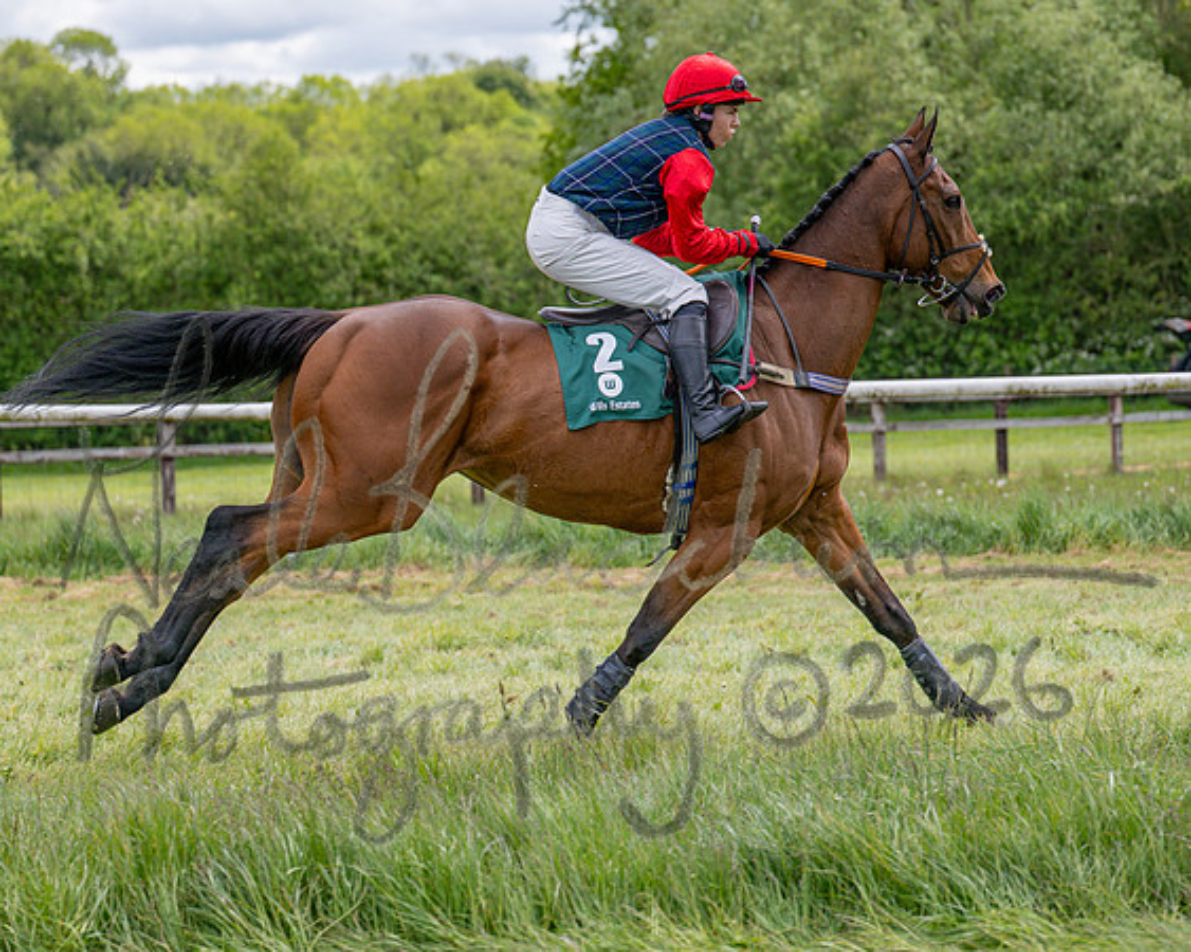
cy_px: 476
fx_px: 4169
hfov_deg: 16.3
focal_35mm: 118
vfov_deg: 13.0
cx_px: 492
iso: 200
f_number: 2.8
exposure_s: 1/2500
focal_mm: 70
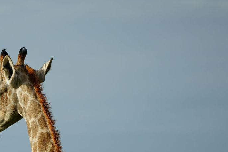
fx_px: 5944
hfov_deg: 2.2
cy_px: 100
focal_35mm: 939
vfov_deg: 1.5
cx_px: 10
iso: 160
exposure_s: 1/500
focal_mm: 400
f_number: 6.3
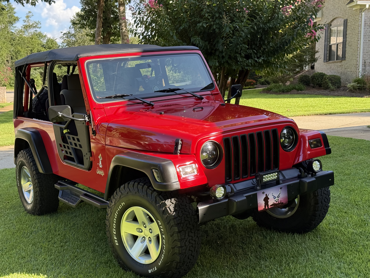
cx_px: 185
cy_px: 139
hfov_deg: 39.7
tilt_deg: -7.5
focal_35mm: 48
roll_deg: -0.4
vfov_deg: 30.3
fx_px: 513
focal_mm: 6.76
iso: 100
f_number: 1.78
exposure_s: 1/601
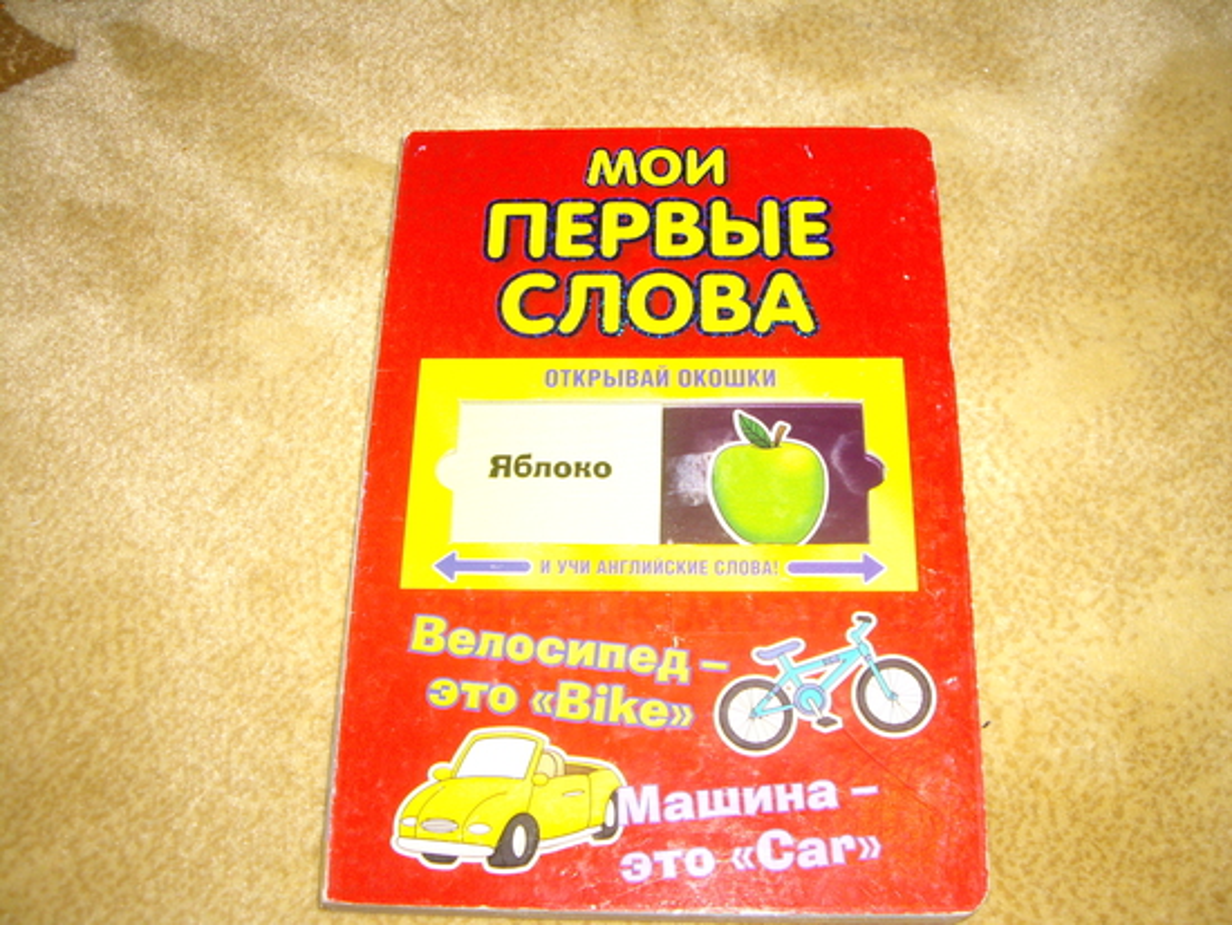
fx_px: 1353
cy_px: 462
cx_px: 616
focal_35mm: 38
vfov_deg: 37.7
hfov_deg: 49.0
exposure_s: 1/40
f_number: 2.7
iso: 200
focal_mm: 6.2
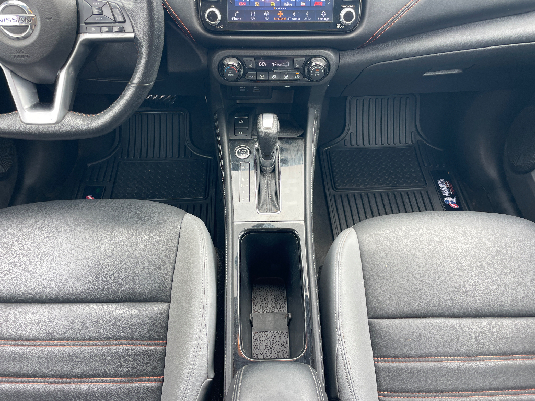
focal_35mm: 26
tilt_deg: -51.9
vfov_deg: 53.1
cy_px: 200
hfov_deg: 67.3
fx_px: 402
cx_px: 268
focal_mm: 4.2
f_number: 1.6
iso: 40
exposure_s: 1/121
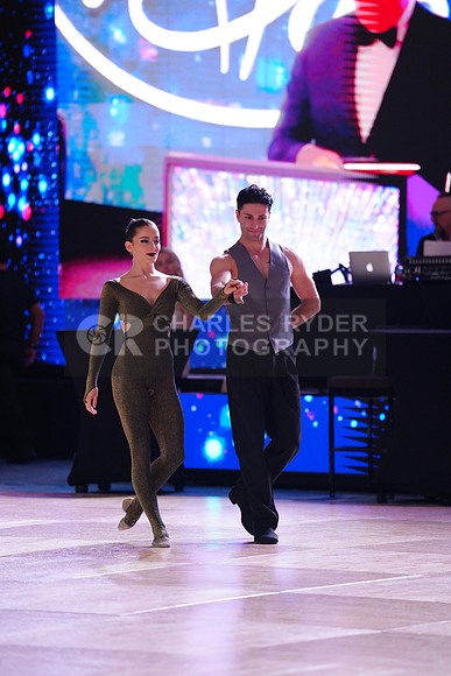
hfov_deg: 6.9
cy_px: 338
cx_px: 226
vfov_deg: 10.3
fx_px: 3756
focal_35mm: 200
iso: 2000
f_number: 2.8
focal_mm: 200
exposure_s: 1/400
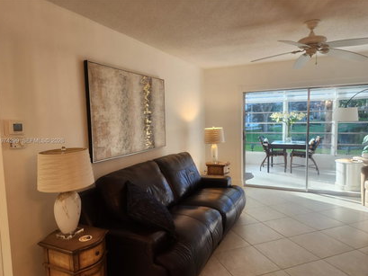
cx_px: 181
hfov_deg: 71.6
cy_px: 141
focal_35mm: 24
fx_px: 255
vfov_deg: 56.8
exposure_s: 1/120
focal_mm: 5.4
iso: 125
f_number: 1.8
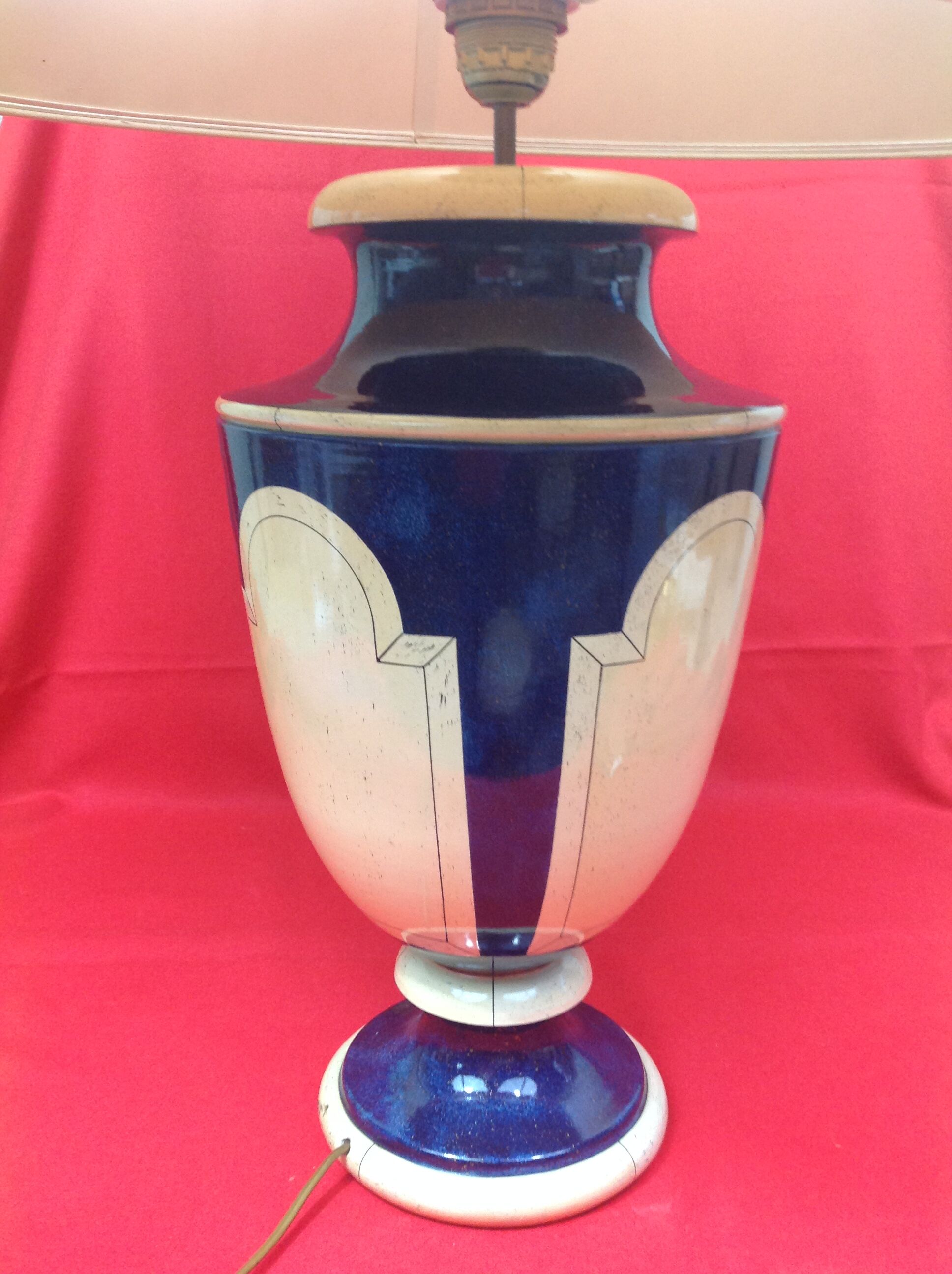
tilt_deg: -14.7
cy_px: 637
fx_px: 1287
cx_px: 476
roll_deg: -0.9
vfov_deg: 52.7
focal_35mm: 35
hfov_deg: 40.6
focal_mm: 4.28
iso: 125
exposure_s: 1/17
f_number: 2.4
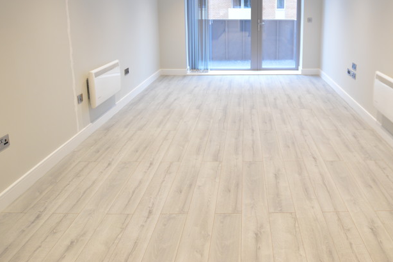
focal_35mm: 25
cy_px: 46
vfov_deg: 47.9
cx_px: 252
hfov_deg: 70.1
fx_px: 273
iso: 280
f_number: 3.5
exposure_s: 1/15
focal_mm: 10
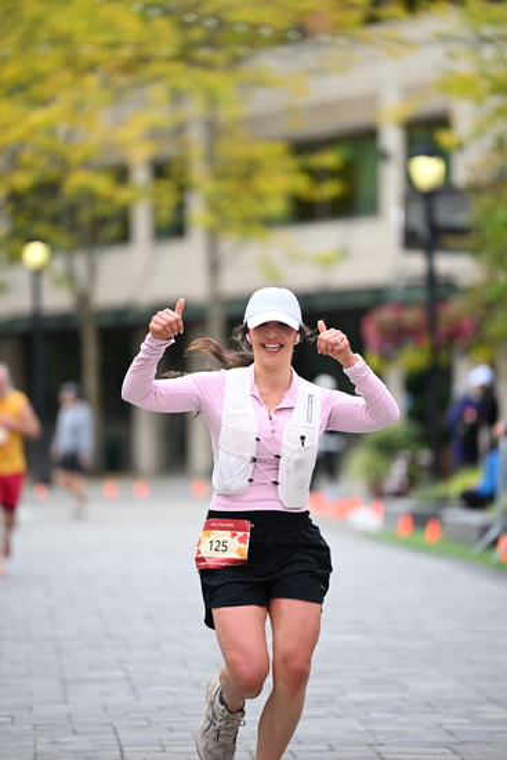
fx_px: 4222
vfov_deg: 10.3
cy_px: 380
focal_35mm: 200
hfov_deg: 6.9
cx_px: 254
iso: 640
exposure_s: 1/2000
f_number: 2.8
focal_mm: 200
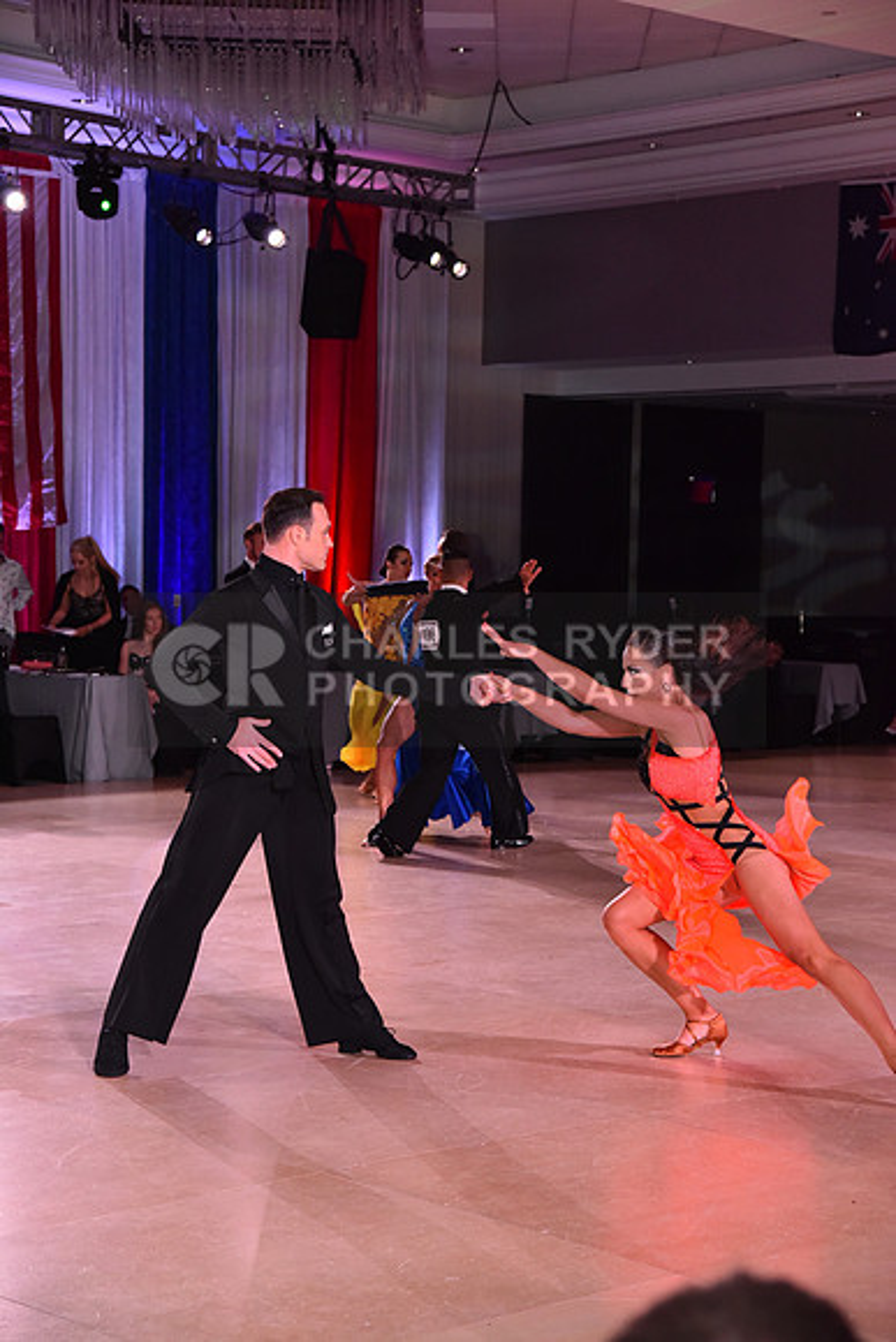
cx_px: 448
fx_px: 2910
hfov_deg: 17.5
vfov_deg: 26.0
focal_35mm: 78
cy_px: 671
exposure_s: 1/320
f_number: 7.1
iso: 2500
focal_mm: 78
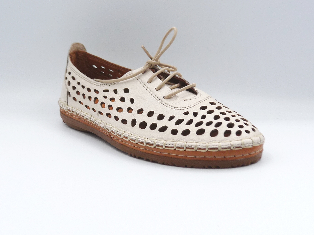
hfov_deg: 39.7
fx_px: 435
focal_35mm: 48
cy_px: 118
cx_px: 157
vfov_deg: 30.3
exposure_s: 1/200
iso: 100
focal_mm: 4.8
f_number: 4
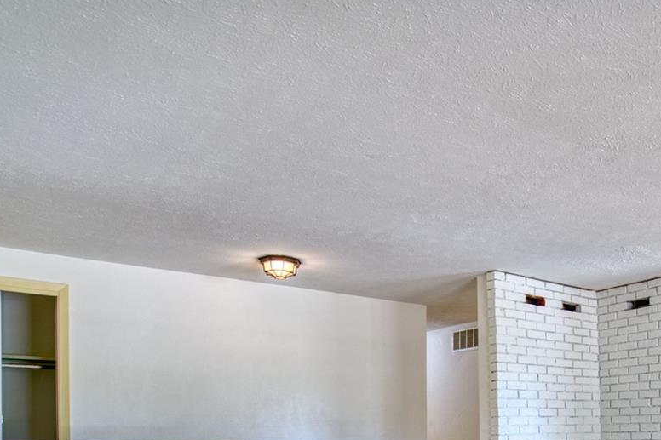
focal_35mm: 33
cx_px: 537
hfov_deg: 53.1
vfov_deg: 36.2
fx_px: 606
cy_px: 436
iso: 500
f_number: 4
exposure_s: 1/50
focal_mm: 16
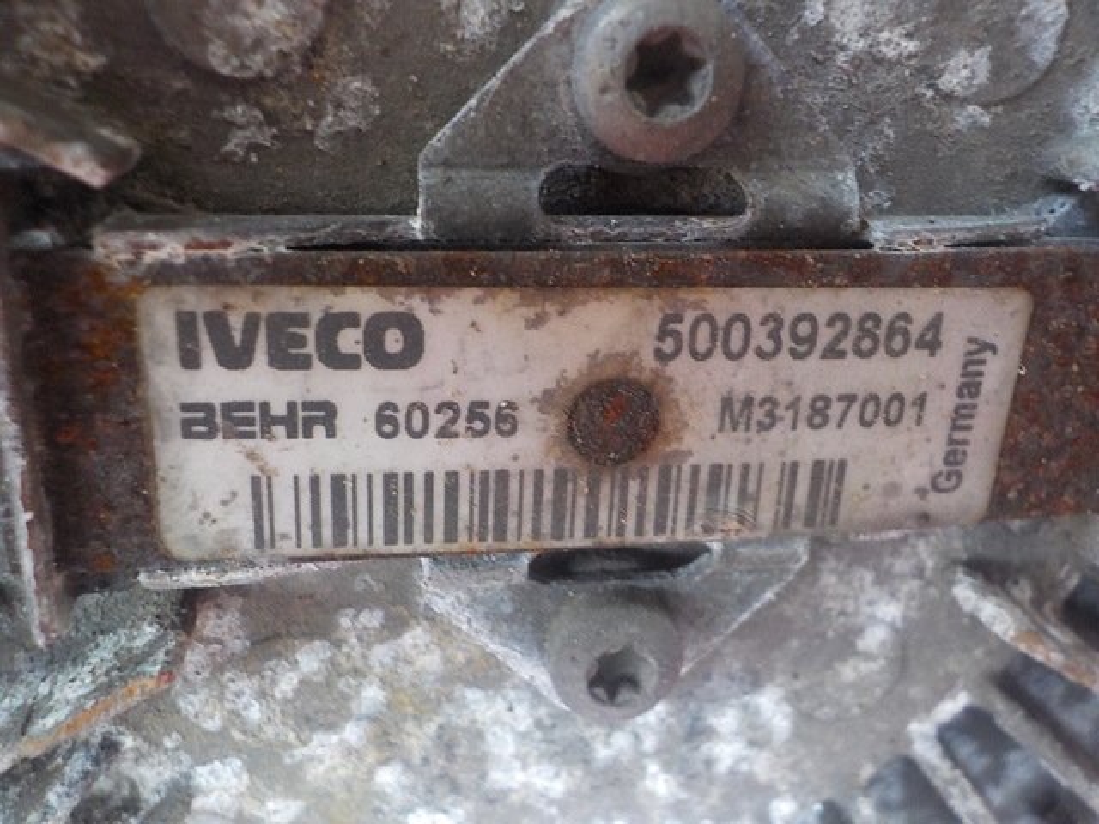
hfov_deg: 60.0
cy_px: 412
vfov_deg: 46.8
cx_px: 550
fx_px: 952
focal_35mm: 30
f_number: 3.3
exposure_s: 1/30
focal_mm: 4.1
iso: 400
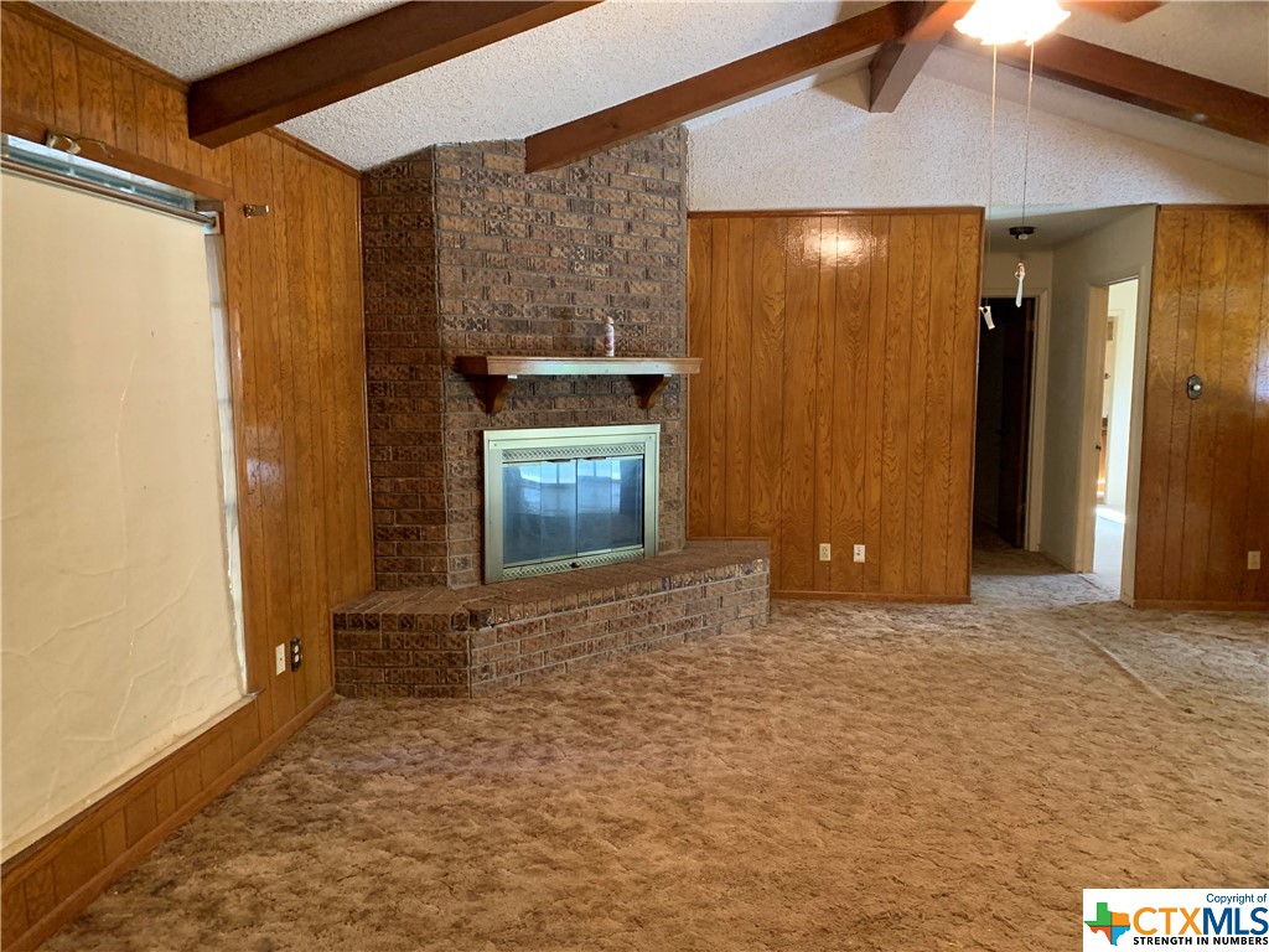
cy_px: 476
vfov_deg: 53.1
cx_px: 634
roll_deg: -2.0
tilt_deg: -7.2
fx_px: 953
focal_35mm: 26
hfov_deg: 67.3
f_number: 1.8
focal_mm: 4.25
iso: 400
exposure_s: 1/40
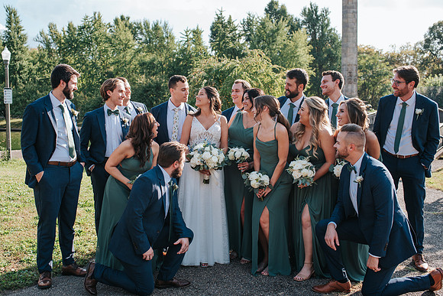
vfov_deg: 35.5
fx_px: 461
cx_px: 206
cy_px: 138
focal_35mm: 37
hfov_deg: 51.3
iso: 360
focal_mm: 35
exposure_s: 1/1000
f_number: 4
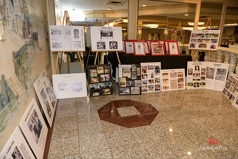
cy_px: 80
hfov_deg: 73.7
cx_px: 119
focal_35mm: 24
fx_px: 159
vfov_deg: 53.2
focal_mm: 24
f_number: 3.2
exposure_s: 1/125
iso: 1600
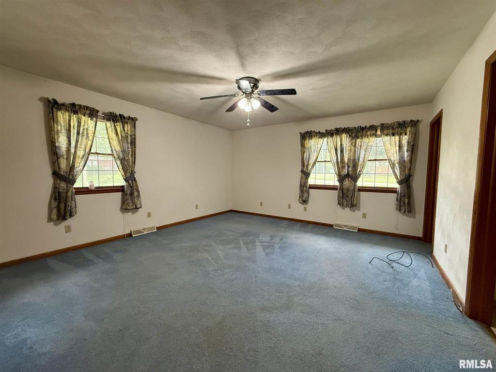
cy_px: 186
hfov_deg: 102.1
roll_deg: +0.1
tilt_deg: -3.7
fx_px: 201
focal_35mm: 14
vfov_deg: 85.7
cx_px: 248
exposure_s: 1/120
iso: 400
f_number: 2.2
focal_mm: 2.22
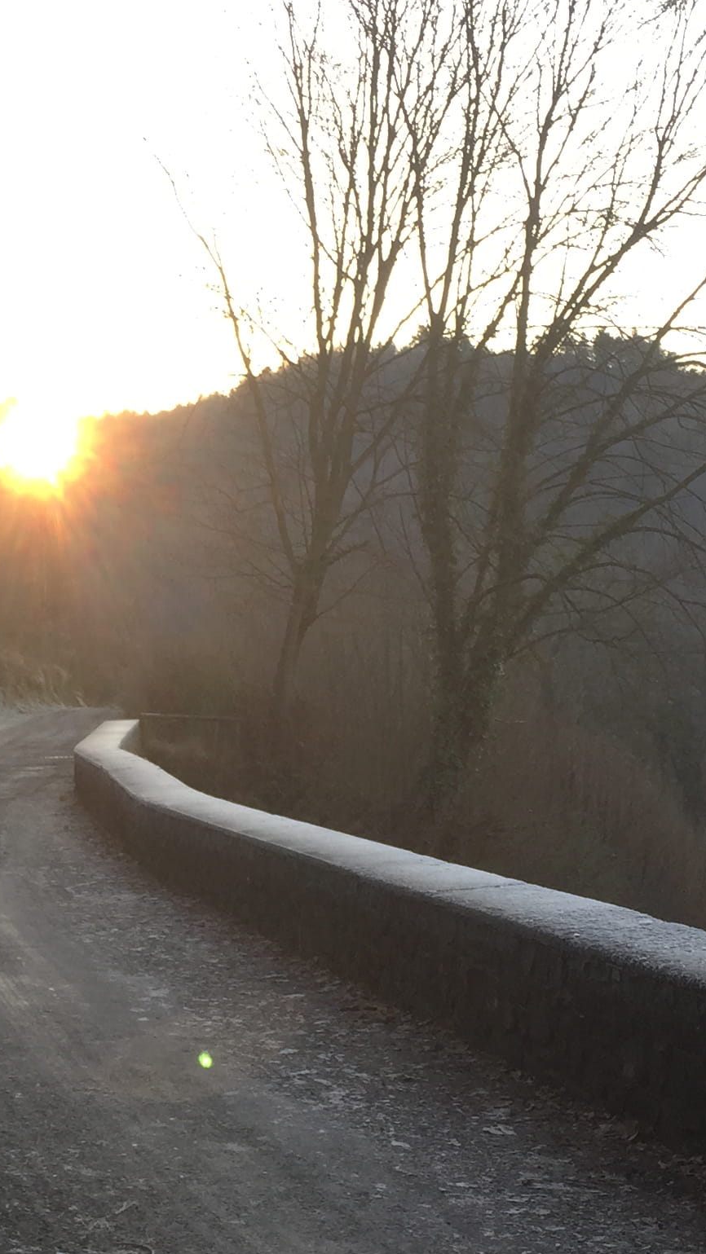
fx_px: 2229
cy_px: 755
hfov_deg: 17.9
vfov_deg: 31.3
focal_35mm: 67
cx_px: 149
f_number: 2.2
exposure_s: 1/110
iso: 32
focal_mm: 4.15
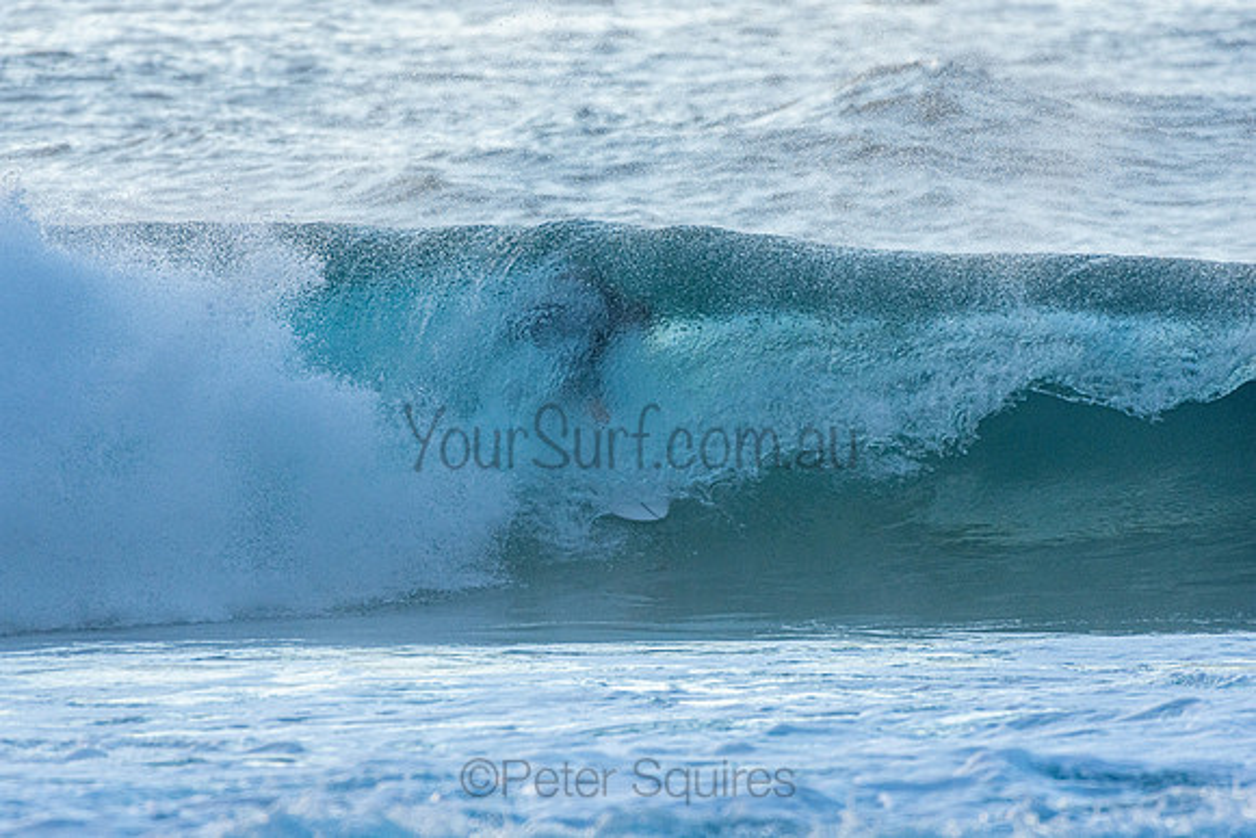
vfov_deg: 1.9
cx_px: 628
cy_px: 419
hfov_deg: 2.9
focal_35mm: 720
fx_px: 25125
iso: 560
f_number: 5.6
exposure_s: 1/1250
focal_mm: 480
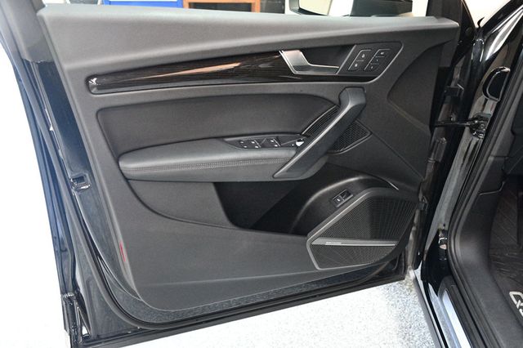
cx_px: 262
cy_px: 174
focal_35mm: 34
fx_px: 494
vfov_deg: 38.8
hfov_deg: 55.8
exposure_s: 1/60
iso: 5000
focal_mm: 23
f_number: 3.8
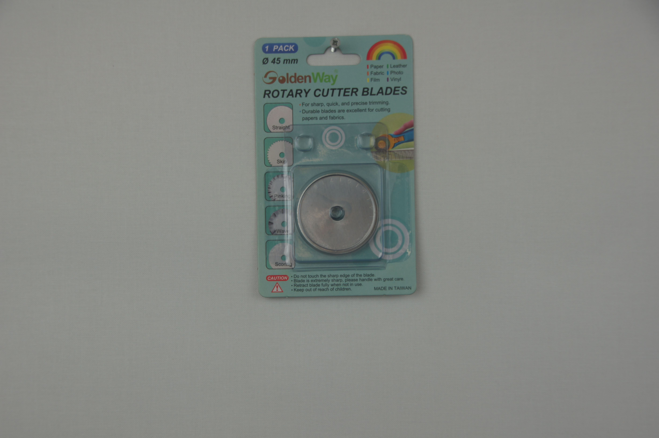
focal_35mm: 68
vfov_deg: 20.1
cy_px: 219
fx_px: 1234
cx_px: 330
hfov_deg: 29.9
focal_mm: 45
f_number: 5.6
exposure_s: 1/80
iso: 100
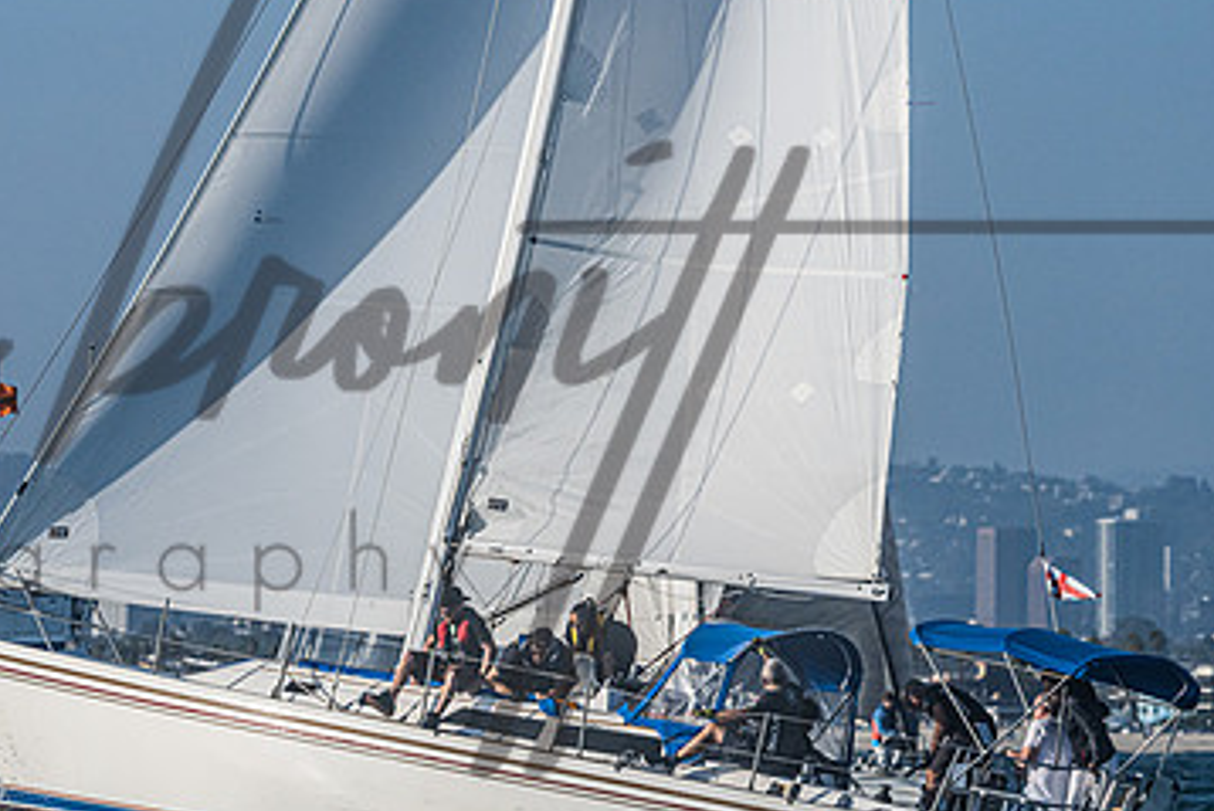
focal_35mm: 274
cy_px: 308
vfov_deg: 5.0
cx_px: 353
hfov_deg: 7.5
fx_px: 9243
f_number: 6.3
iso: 400
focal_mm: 160
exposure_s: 1/8000
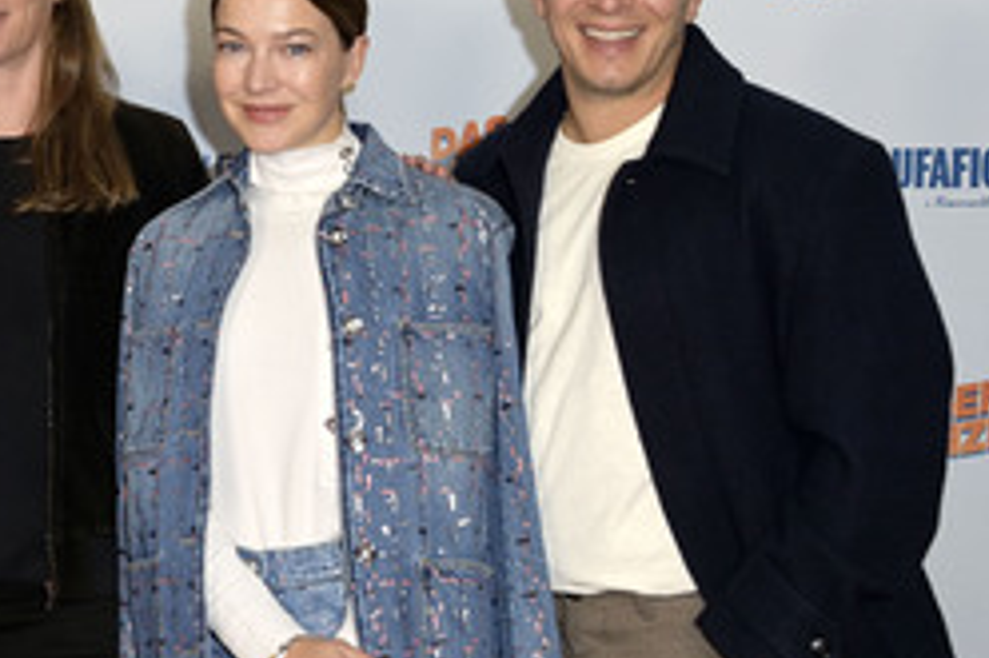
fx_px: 2498
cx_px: 197
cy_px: 359
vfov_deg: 15.0
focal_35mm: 91
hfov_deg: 22.1
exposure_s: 1/250
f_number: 5.6
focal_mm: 50
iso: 640
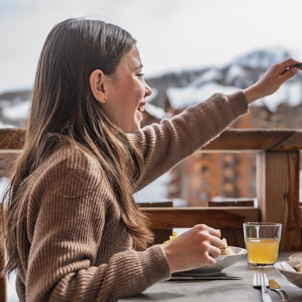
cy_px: 148
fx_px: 553
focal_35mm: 56
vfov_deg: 30.6
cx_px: 199
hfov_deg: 30.4
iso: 80
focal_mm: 43
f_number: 2.8
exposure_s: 1/750
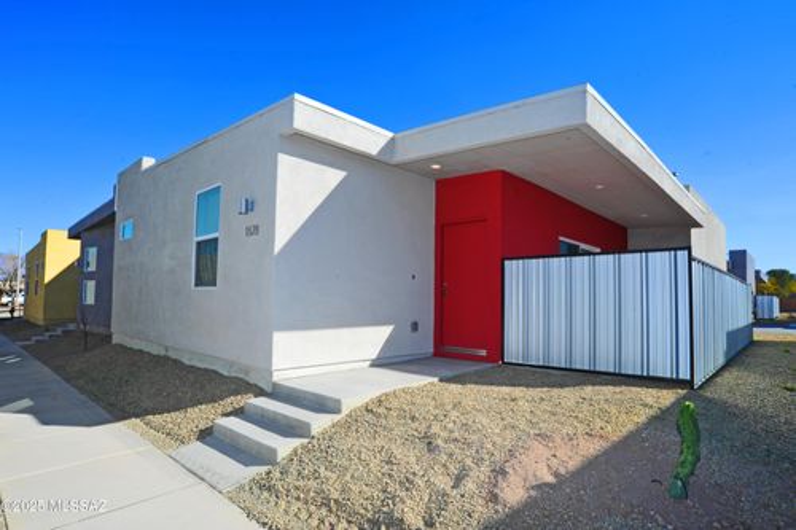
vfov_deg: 61.9
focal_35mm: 20
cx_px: 398
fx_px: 442
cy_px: 265
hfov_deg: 84.0
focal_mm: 20
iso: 200
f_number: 16
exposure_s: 1/125
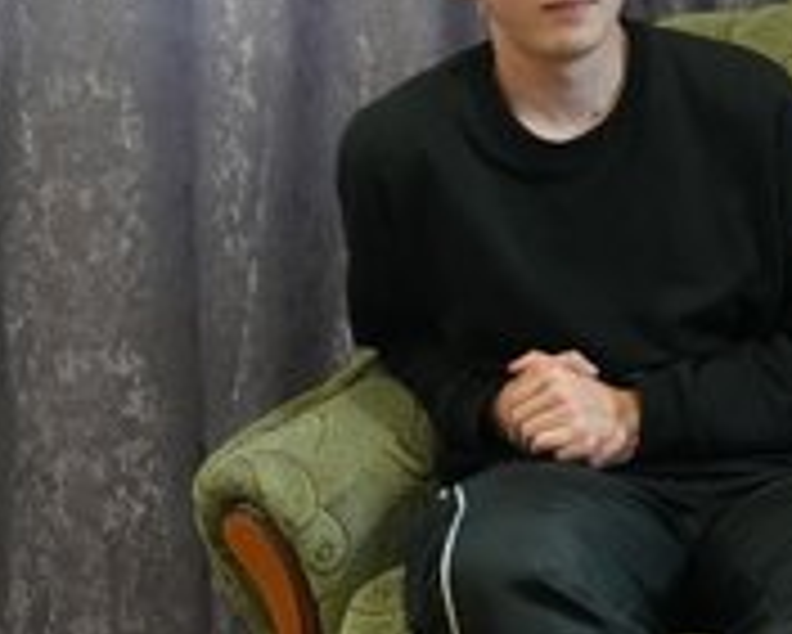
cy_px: 137
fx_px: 1501
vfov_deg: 23.6
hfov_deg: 28.1
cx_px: 752
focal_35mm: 64
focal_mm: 30
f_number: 4
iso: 12800
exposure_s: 1/160
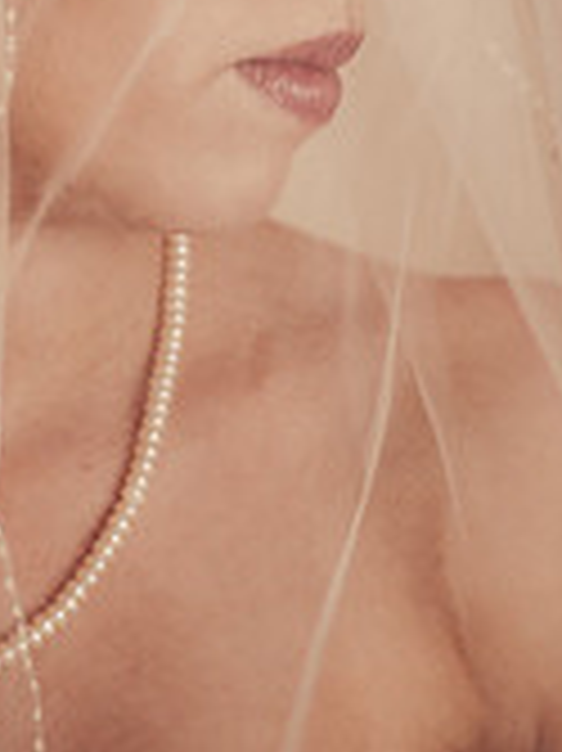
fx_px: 4205
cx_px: 173
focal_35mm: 194
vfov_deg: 10.2
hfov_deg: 7.6
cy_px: 77
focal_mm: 50
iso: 100
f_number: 1.8
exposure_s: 1/160
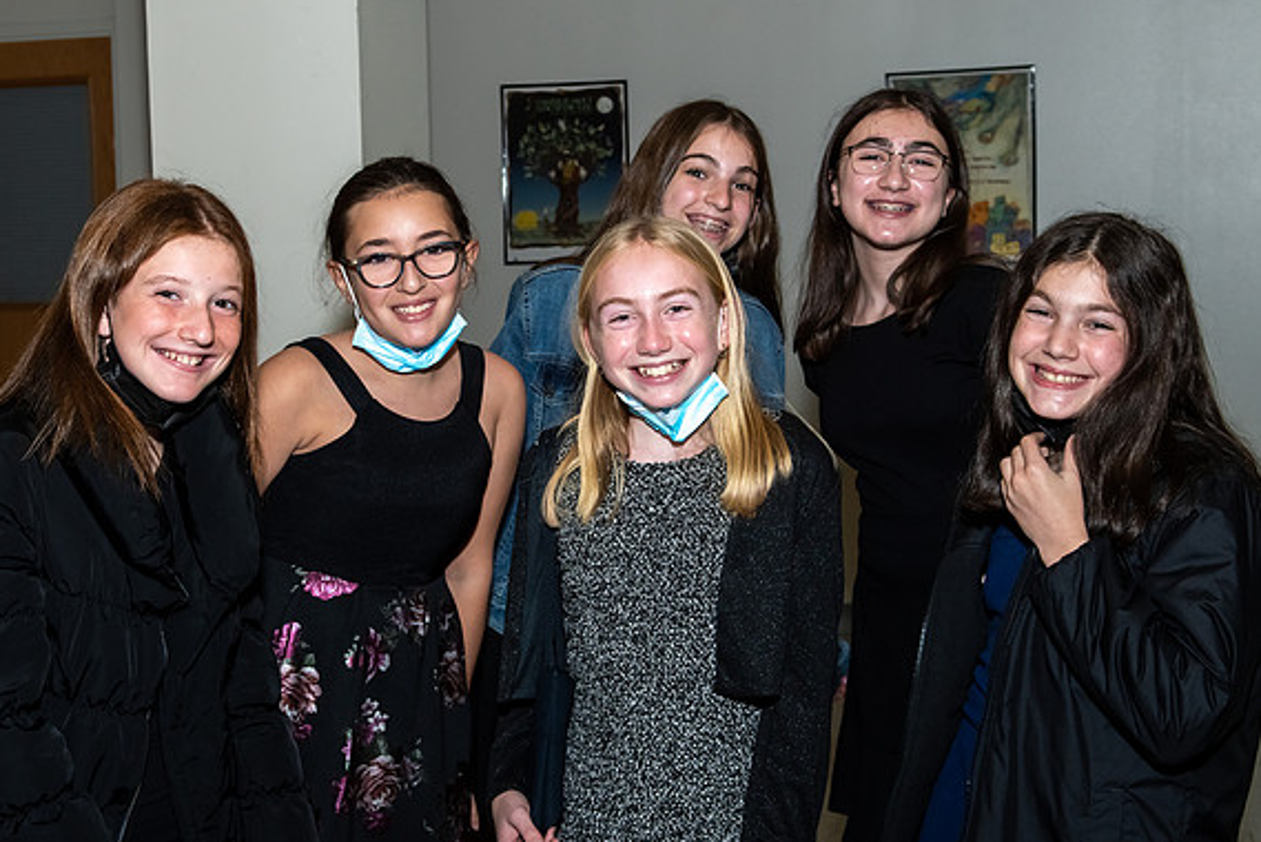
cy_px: 356
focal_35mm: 54
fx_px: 1892
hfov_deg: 36.8
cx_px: 522
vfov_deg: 25.1
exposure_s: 1/250
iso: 500
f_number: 5.6
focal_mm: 30
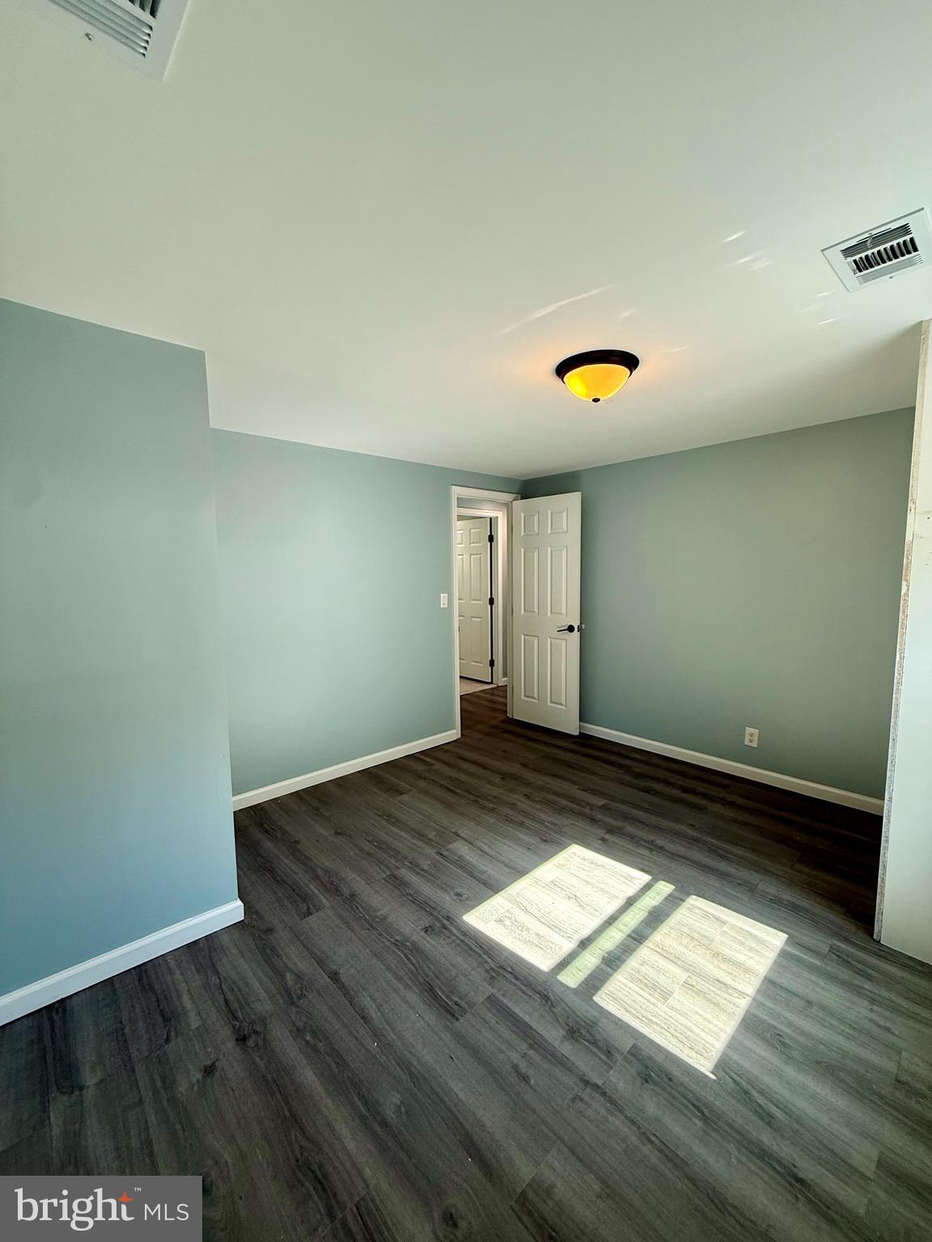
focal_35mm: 14
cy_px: 621
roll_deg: +0.3
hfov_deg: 85.7
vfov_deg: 102.1
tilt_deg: -4.9
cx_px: 466
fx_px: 503
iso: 125
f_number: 2.2
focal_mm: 2.22
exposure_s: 1/120
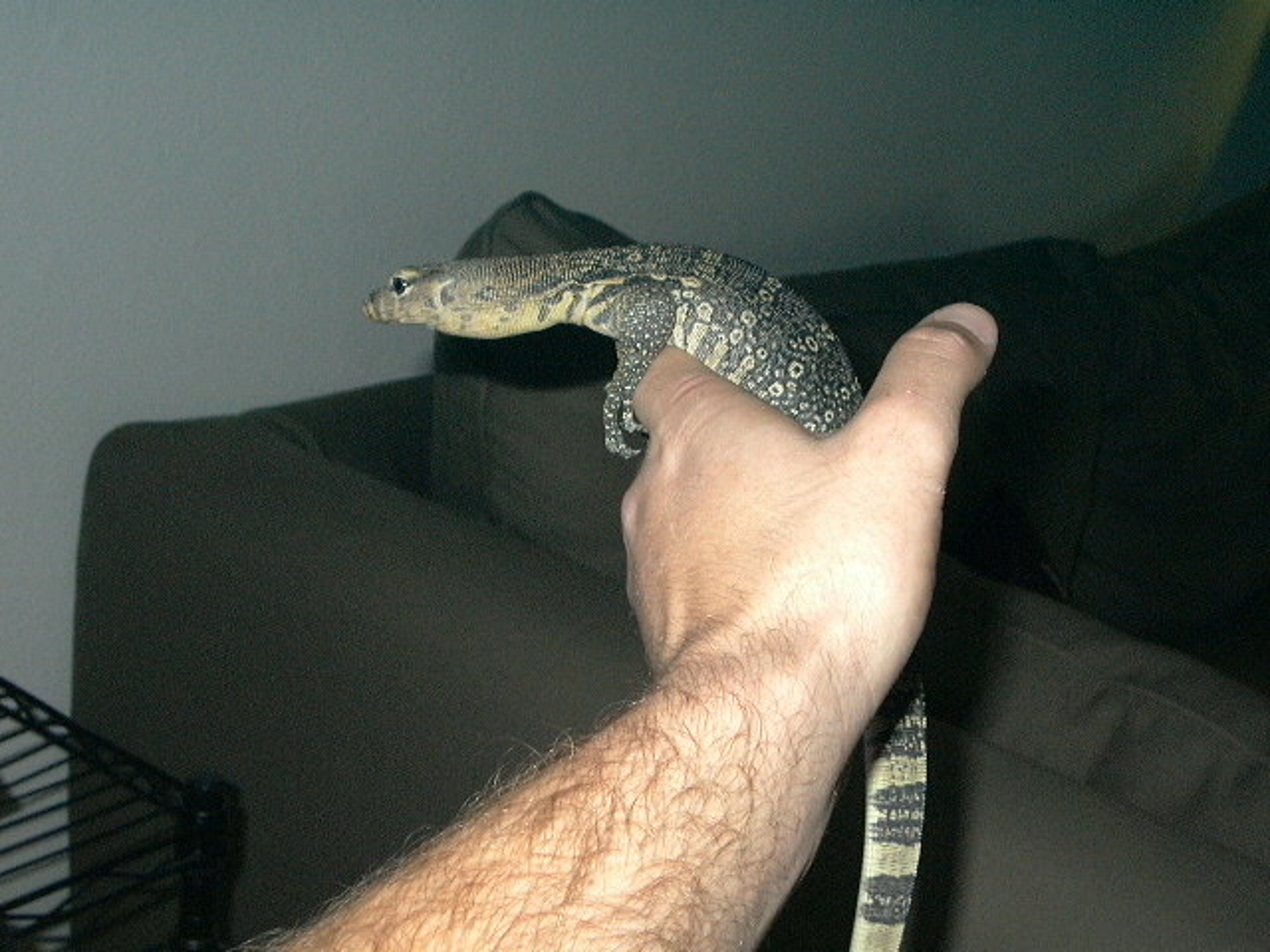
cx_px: 635
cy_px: 476
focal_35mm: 43
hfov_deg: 43.9
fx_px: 1578
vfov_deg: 33.6
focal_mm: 6.59
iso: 400
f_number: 3.07
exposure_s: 1/64.1
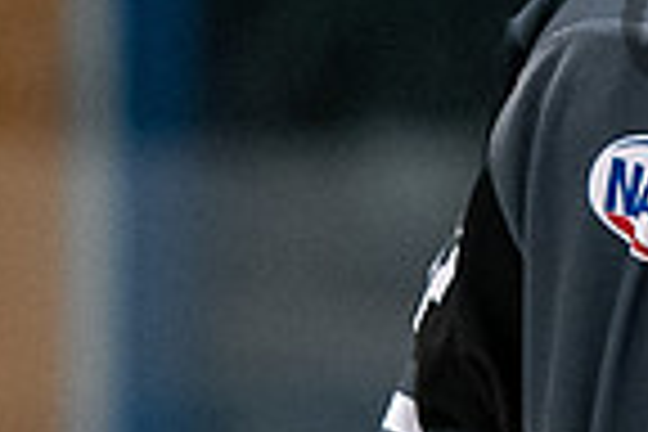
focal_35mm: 1464
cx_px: 1092
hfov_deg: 1.4
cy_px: -61
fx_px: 26350
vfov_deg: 0.9
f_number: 2.8
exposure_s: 1/800
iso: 2000
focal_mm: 145
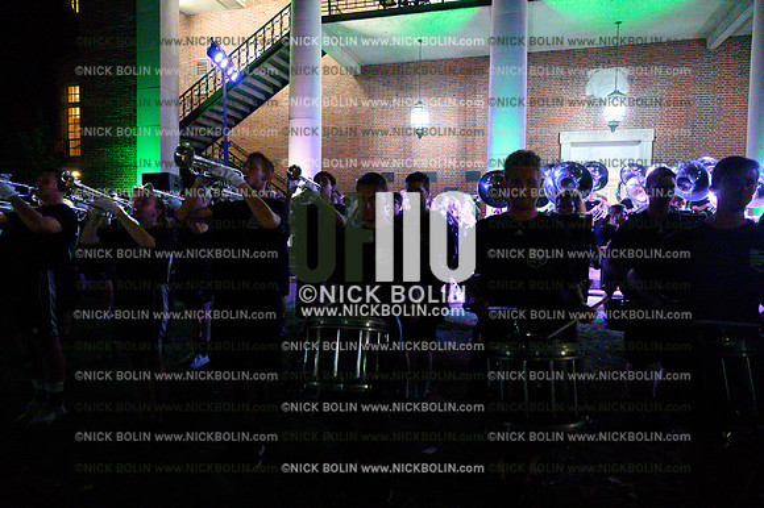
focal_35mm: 24
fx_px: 509
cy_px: 254
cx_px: 382
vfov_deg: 53.1
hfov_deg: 73.8
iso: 51200
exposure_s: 1/320
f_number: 4
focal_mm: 24
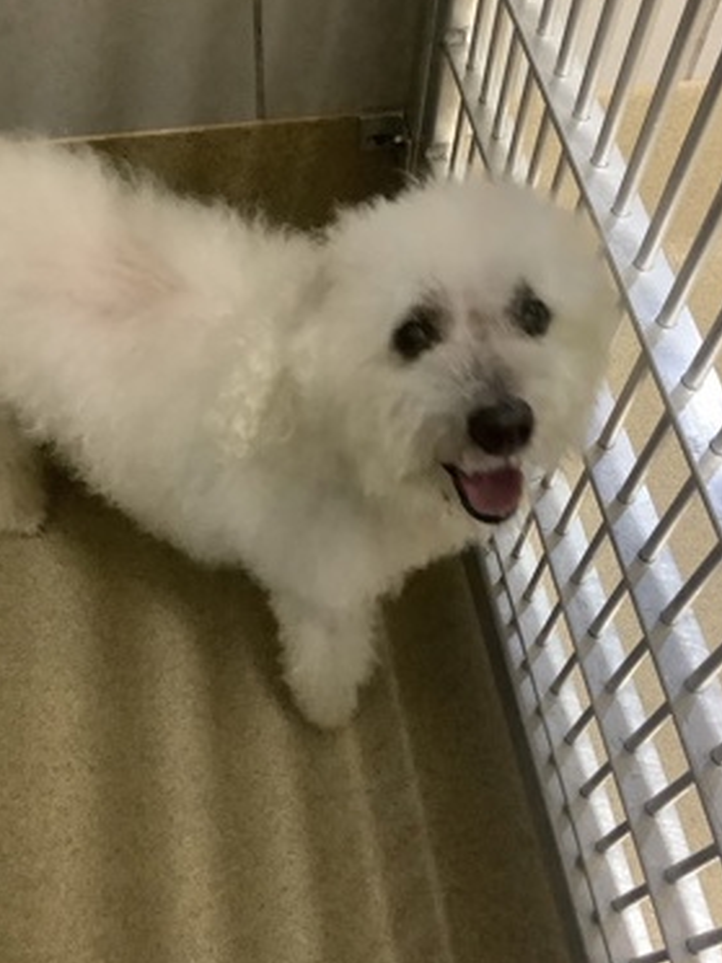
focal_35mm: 35
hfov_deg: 40.7
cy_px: 526
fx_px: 973
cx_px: 333
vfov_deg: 52.6
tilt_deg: -61.9
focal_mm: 3.3
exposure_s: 1/60
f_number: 2.4
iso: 250
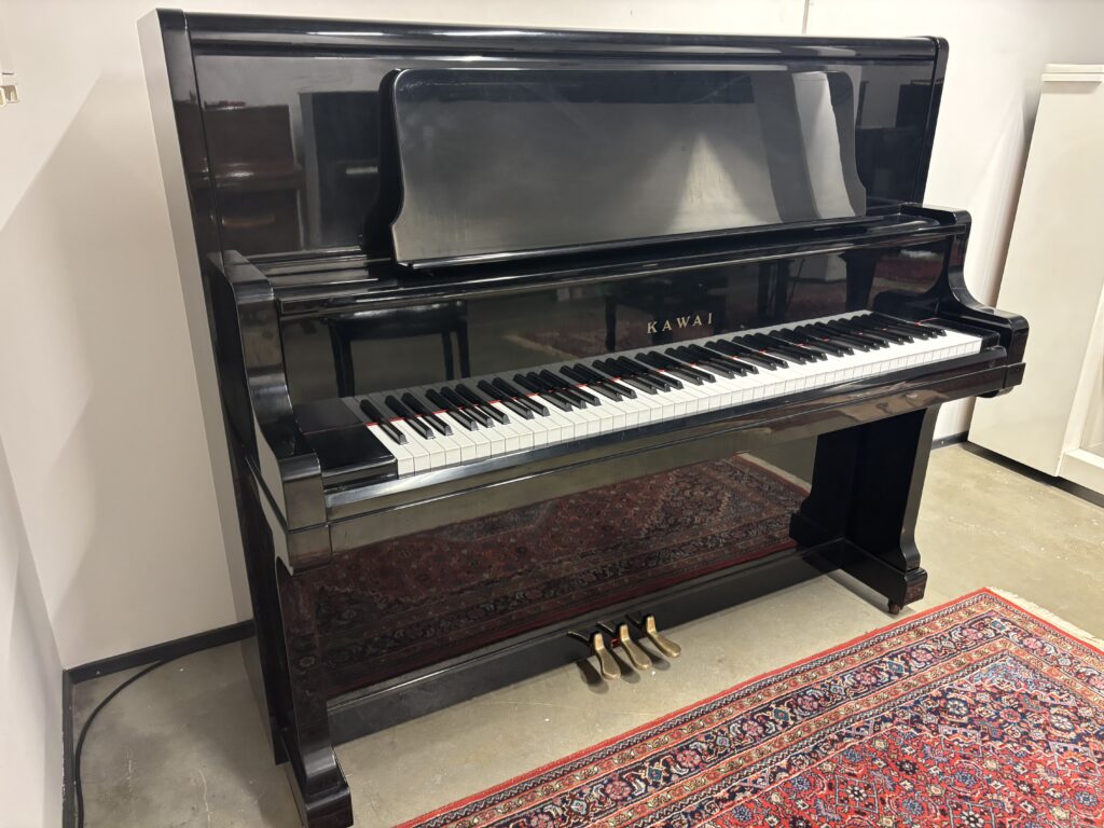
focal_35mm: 26
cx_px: 552
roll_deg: -0.6
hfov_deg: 67.3
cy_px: 414
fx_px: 829
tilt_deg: -22.6
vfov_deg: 53.1
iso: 400
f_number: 1.6
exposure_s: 1/50
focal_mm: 5.96
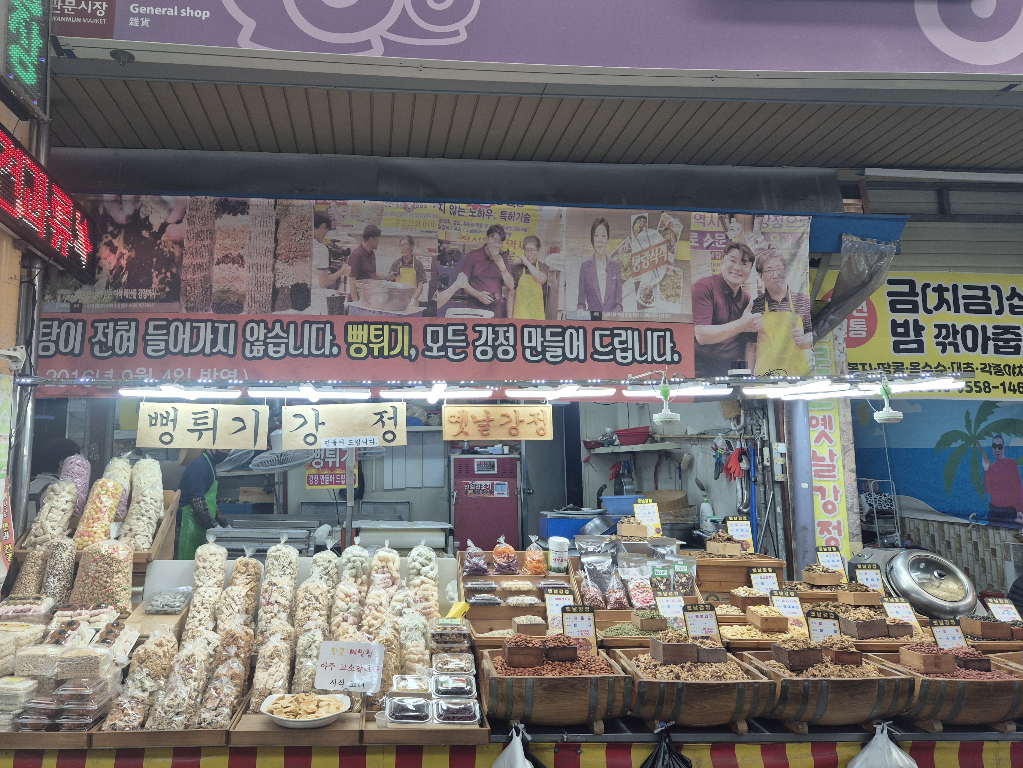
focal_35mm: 27
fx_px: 798
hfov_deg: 65.1
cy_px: 333
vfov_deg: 51.2
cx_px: 446
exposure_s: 1/120
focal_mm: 5.4
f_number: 1.8
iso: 32
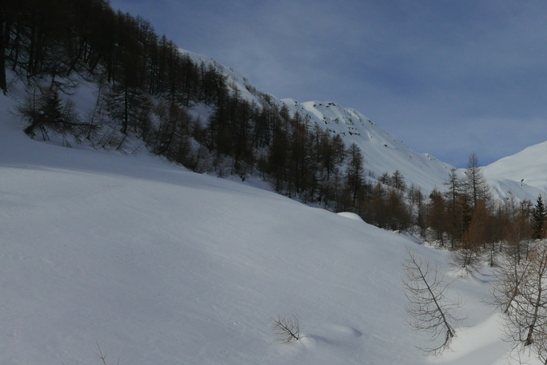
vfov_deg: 31.4
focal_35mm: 42
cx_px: 471
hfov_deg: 43.2
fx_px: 639
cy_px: 273
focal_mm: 10.9
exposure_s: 1/2500
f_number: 5.6
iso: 200
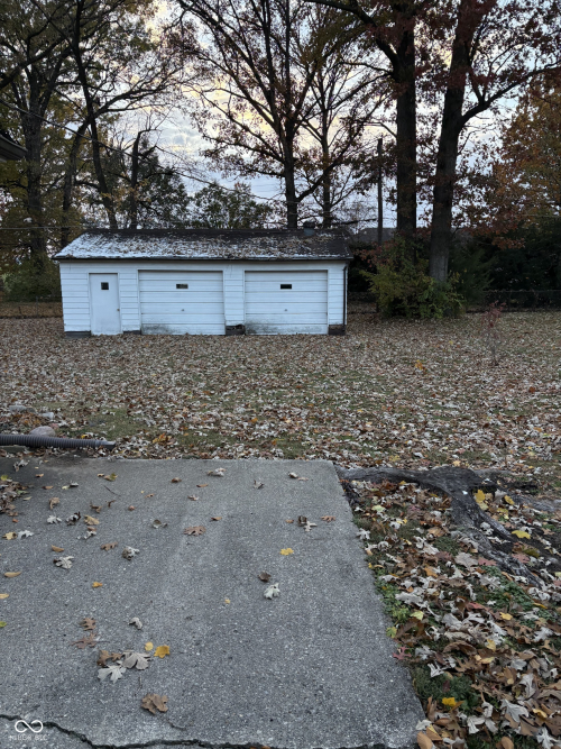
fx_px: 562
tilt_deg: -9.8
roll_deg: +0.2
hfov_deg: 53.0
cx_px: 280
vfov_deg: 67.3
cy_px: 374
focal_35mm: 26
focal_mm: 5.96
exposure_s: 1/146
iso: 125
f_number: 1.6
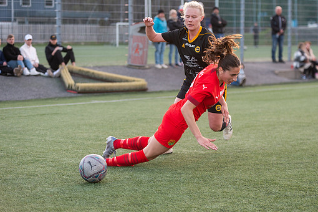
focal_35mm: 108
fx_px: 954
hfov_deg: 18.9
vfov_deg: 12.7
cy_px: 100
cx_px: 176
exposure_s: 1/640
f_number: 3.2
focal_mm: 95
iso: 1800
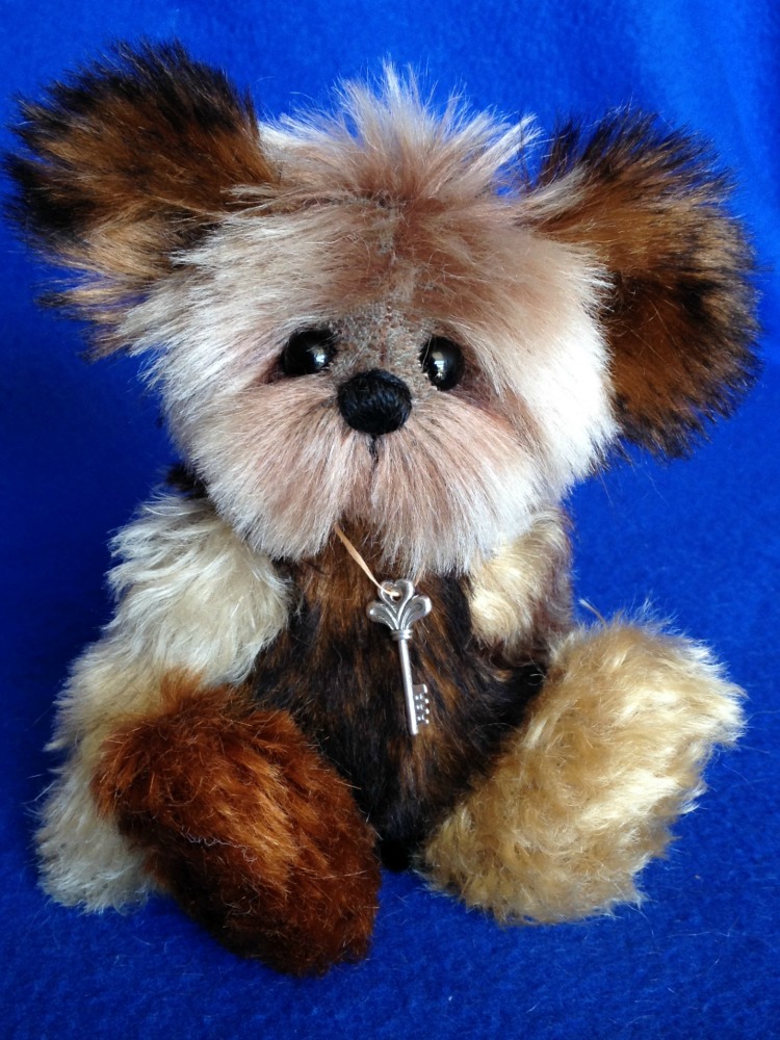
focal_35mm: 35
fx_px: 1052
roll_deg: -3.3
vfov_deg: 52.6
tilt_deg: -25.8
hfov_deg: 40.7
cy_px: 520
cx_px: 390
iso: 50
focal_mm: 4.28
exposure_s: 1/30
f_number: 2.4
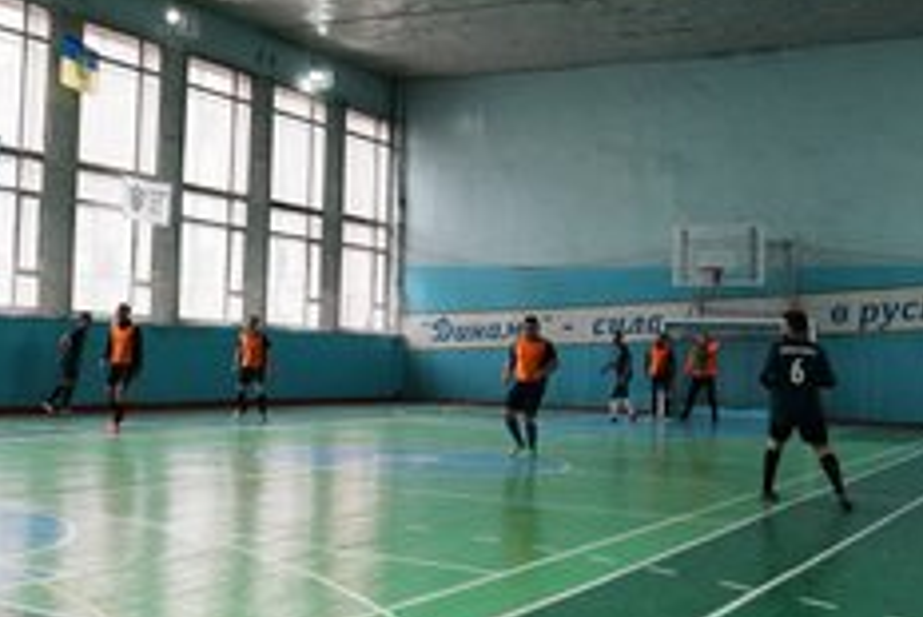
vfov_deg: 27.0
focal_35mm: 50
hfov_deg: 38.9
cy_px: 285
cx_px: 278
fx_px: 1283
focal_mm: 29
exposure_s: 1/640
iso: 5000
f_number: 3.5
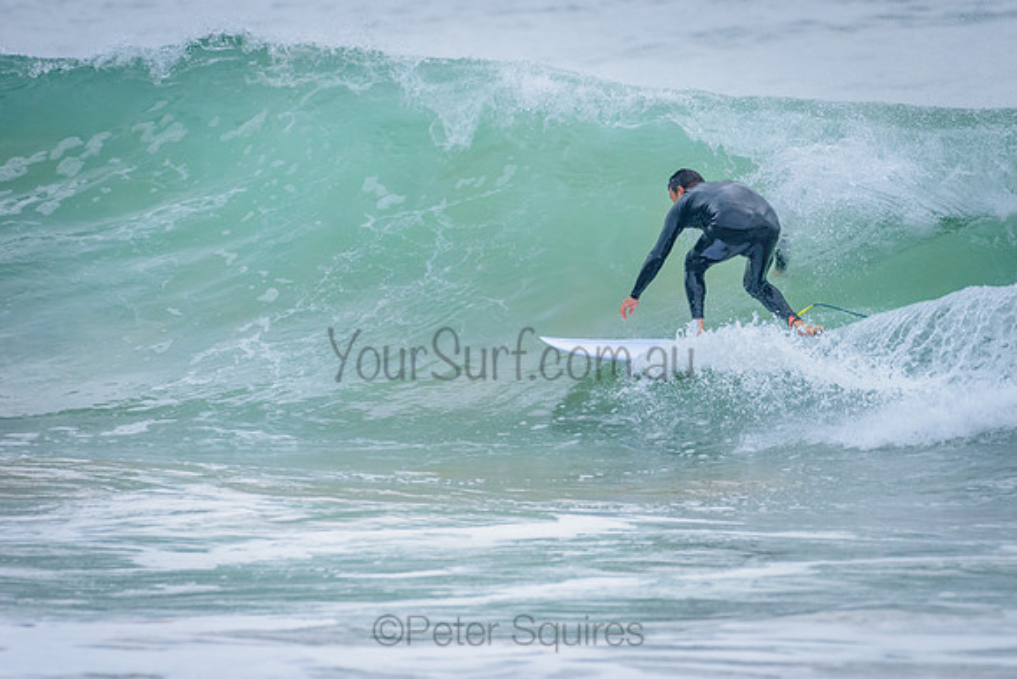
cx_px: 623
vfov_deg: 2.2
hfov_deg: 3.4
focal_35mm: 613
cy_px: 263
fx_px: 17318
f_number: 5.6
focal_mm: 500
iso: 900
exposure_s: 1/2000
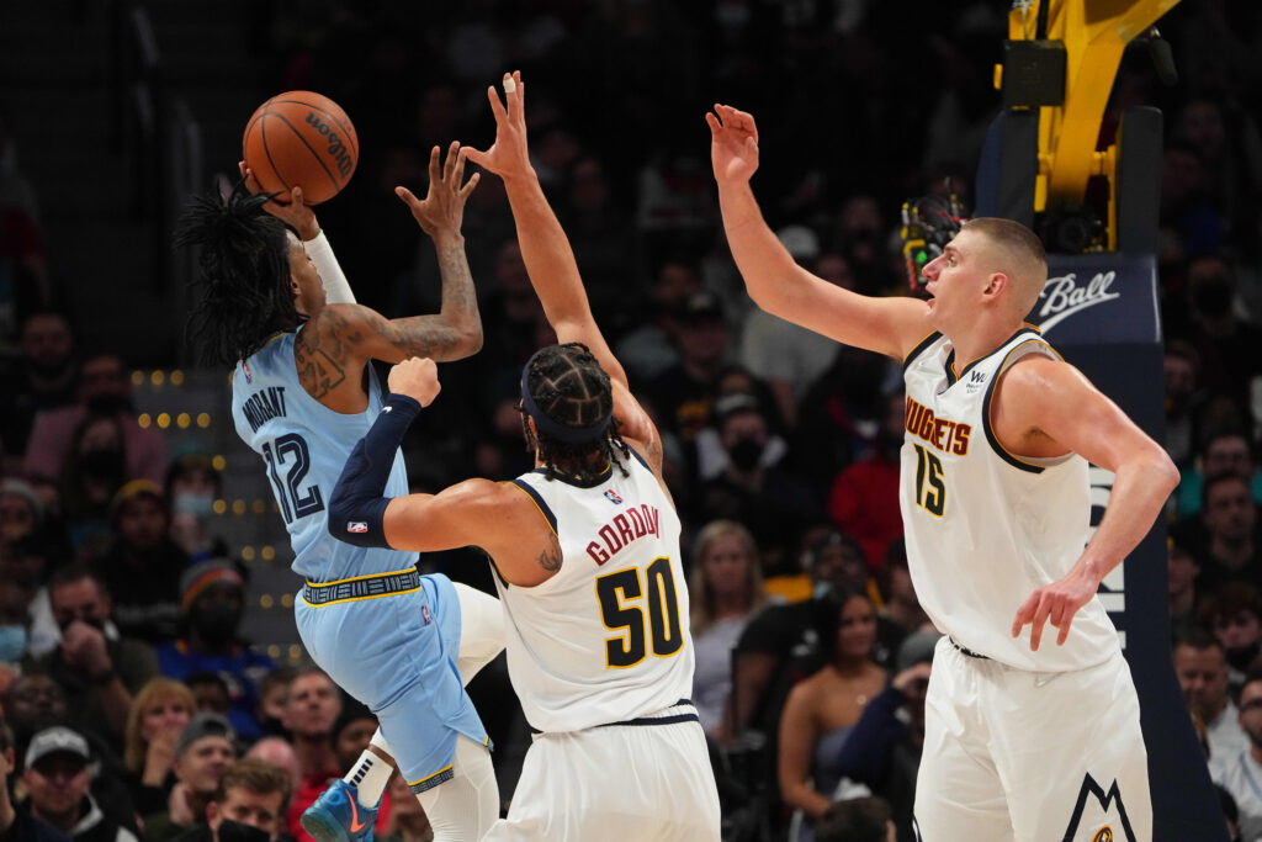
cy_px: 421
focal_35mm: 397
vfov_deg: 3.5
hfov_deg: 5.2
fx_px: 13918
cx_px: 631
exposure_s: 1/1250
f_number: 6.3
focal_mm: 397
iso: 8000
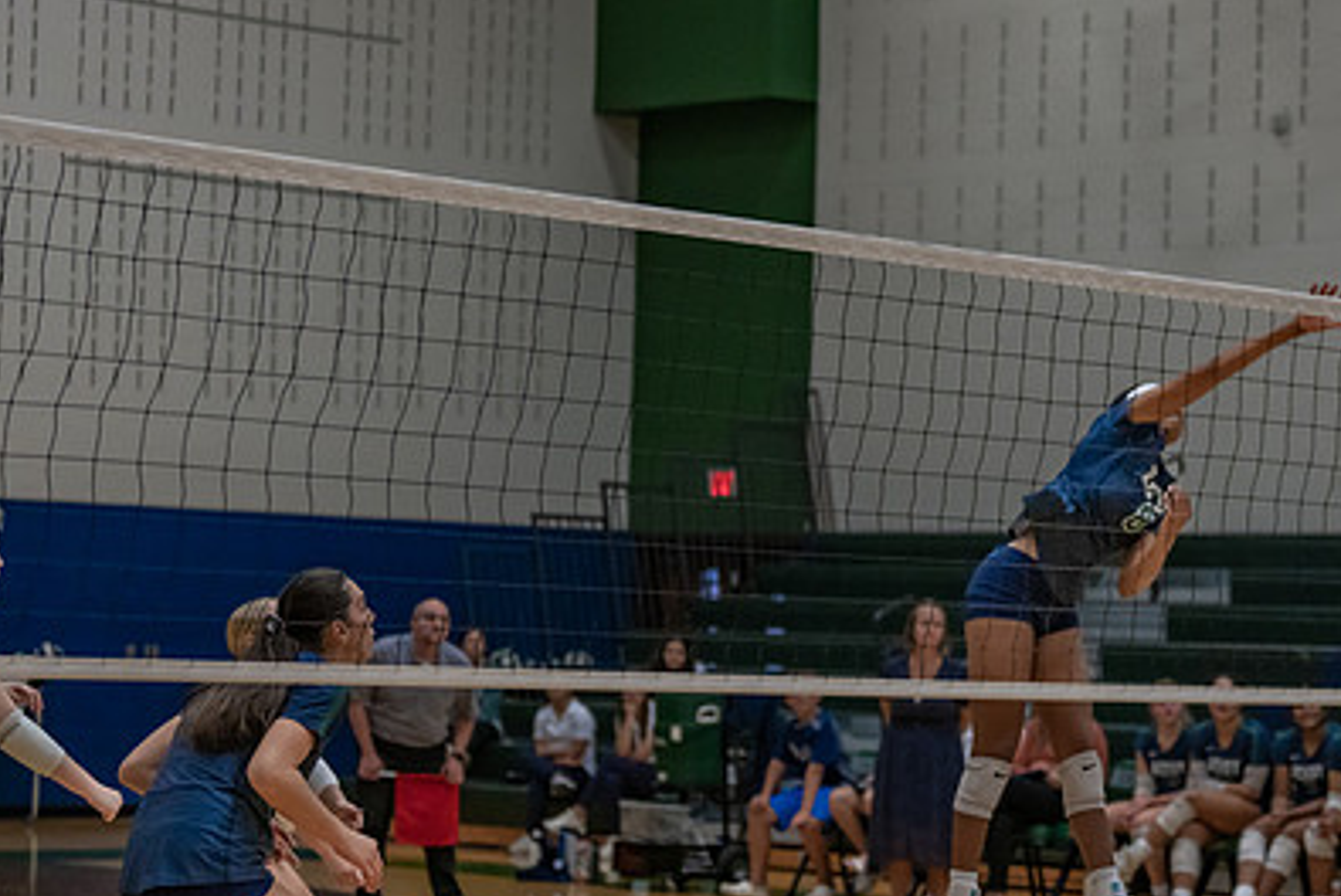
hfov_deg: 18.5
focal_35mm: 110
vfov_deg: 12.5
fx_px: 4100
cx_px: 968
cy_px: 509
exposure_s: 1/1000
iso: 2500
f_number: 2.8
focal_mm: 70
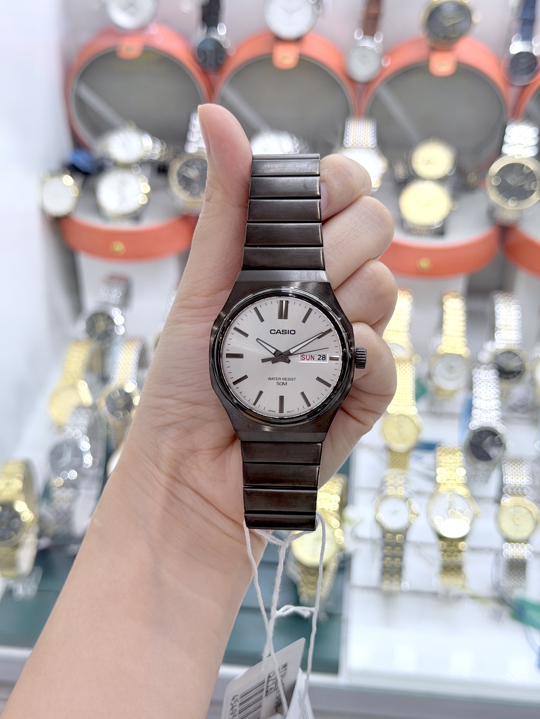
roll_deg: -0.4
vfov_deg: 39.7
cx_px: 270
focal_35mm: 48
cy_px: 360
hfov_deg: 30.3
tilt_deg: -37.9
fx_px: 998
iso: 80
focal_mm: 6.76
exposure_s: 1/100
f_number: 1.78
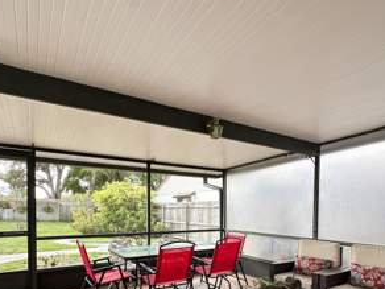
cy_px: 216
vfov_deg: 56.0
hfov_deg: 73.9
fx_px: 256
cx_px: 192
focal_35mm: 23
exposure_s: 1/180
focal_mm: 2.22
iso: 40
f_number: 2.2
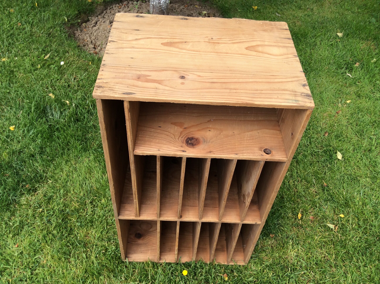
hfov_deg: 56.9
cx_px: 190
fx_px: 351
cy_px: 142
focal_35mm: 32
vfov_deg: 44.1
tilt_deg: -48.5
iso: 32
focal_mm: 3.3
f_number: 2.4
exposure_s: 1/555
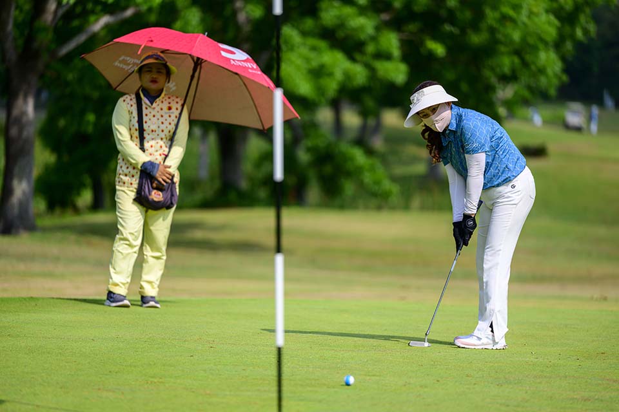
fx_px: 3439
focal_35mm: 200
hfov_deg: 10.3
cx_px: 310
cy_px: 206
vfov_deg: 6.9
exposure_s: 1/3200
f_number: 2.8
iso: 110
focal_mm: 200
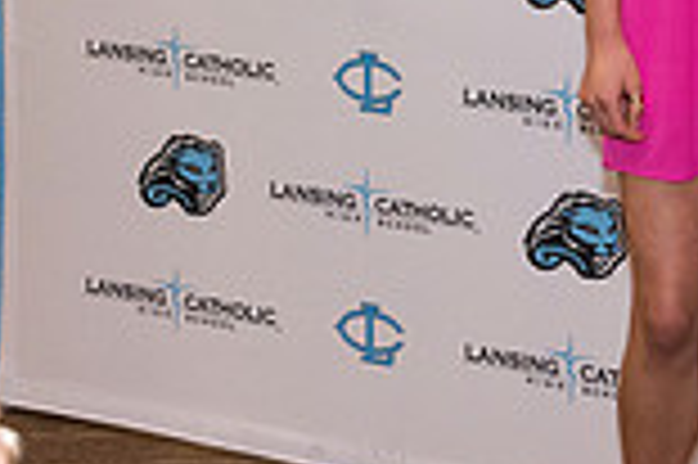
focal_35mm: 165
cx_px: 414
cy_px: -336
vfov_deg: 8.0
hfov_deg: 12.5
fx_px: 3196
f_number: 7.1
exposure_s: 1/200
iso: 1250
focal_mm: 44
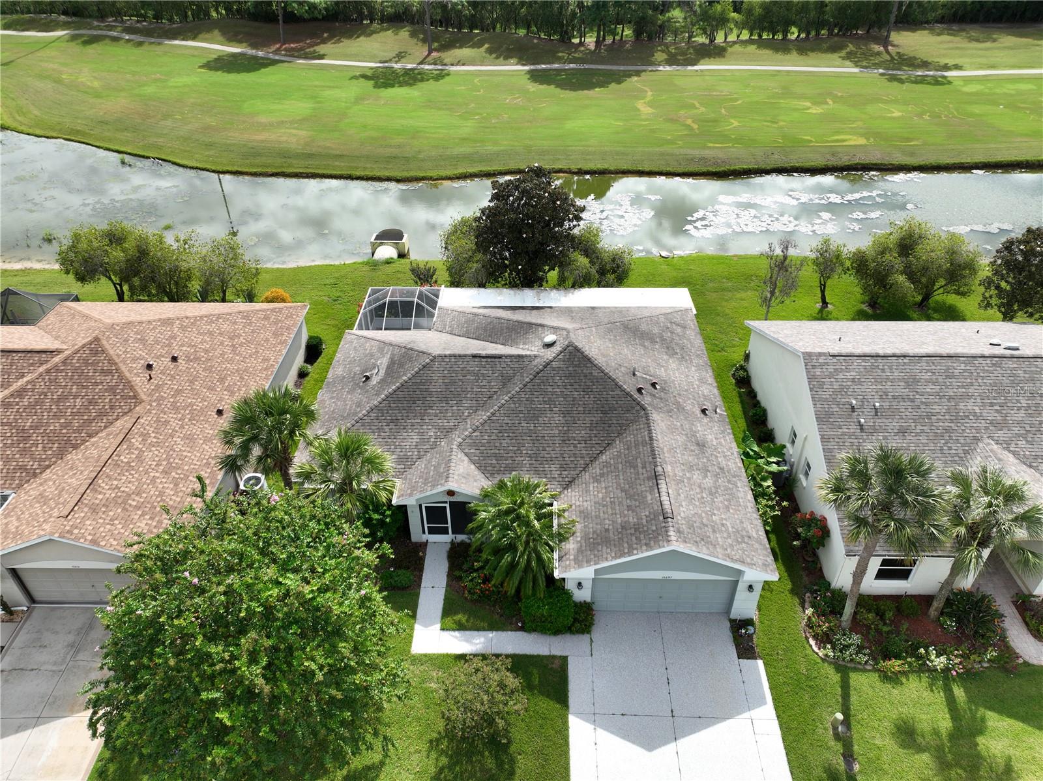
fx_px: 723
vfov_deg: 56.8
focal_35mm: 24
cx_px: 522
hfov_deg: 71.6
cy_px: 390
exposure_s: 1/1600
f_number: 2.8
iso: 110
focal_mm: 12.29
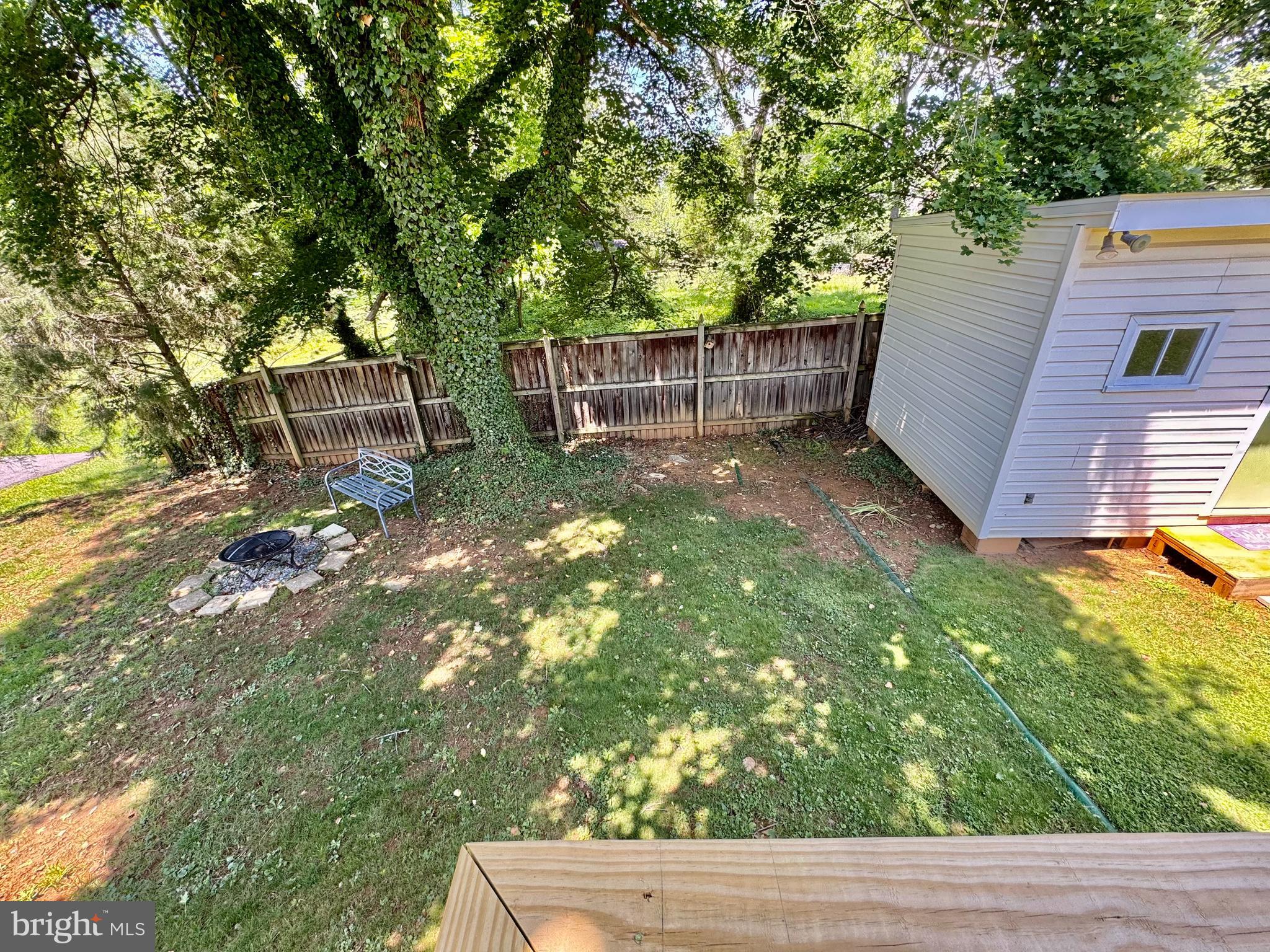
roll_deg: +3.4
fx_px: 514
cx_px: 635
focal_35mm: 14
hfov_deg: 102.1
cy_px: 476
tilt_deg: -27.7
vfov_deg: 85.7
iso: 80
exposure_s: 1/99
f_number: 2.2
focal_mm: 2.22
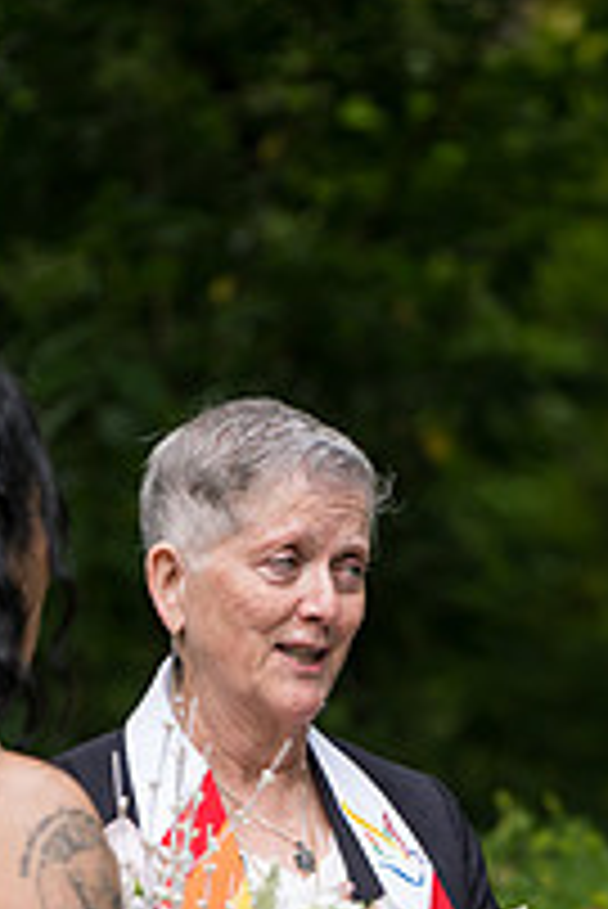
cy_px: 918
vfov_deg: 4.6
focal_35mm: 446
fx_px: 11278
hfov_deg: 3.1
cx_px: 356
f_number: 4
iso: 500
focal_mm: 200
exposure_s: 1/400
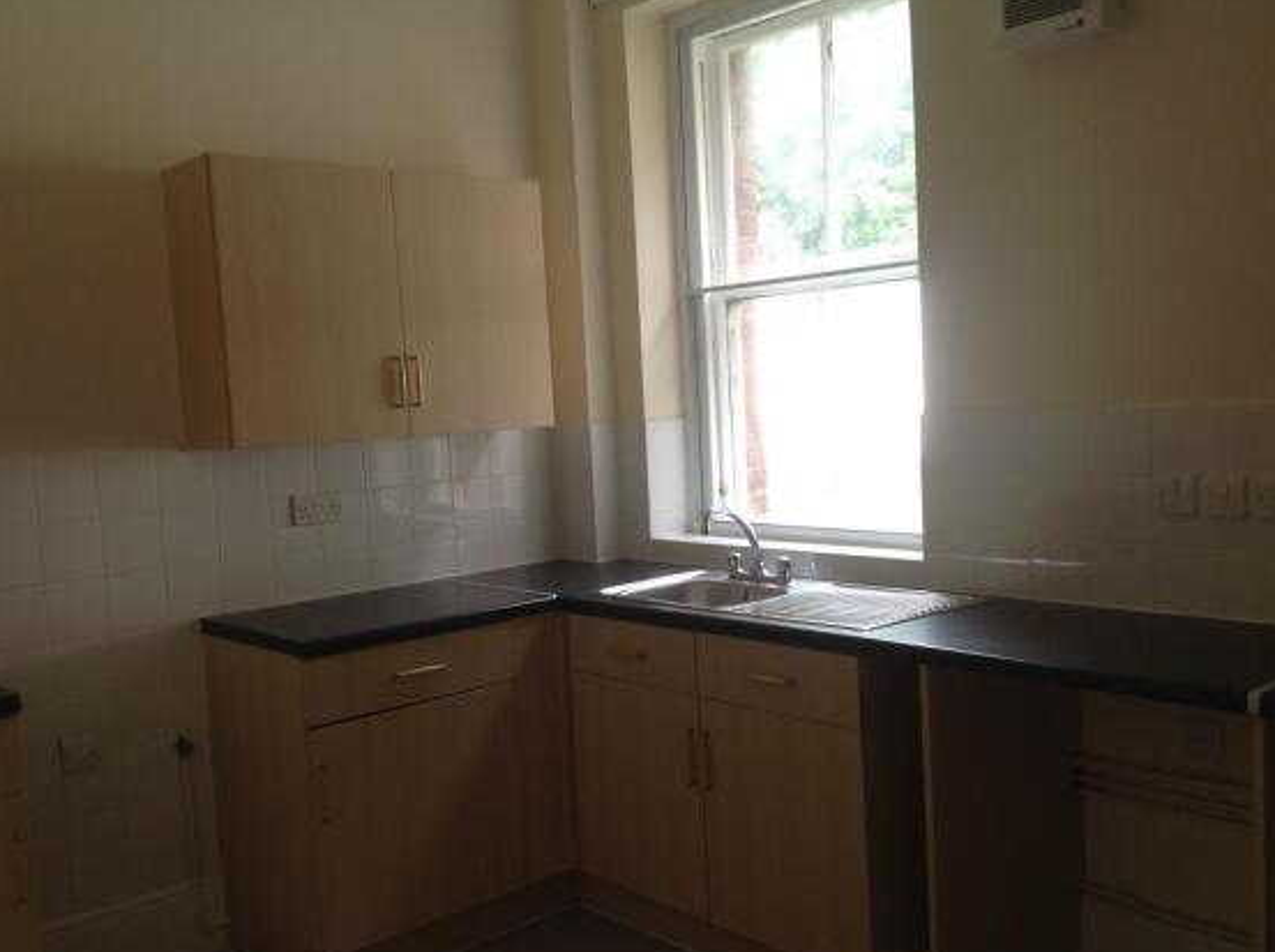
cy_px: 494
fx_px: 1361
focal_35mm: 37
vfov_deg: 38.6
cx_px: 628
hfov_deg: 50.2
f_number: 2.4
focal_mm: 4.28
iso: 50
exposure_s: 1/30
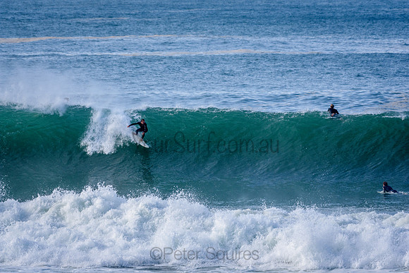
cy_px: 136
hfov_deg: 4.7
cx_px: 204
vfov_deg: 3.2
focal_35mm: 435
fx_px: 4943
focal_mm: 290
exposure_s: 1/2000
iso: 400
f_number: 5.6
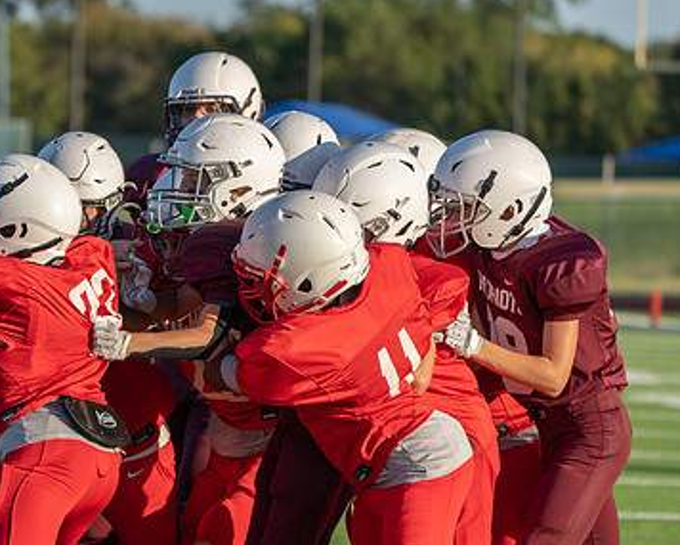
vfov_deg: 4.3
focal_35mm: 361
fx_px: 7267
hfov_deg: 5.4
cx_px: 145
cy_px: 410
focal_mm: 206
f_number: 5.6
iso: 250
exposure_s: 1/1000
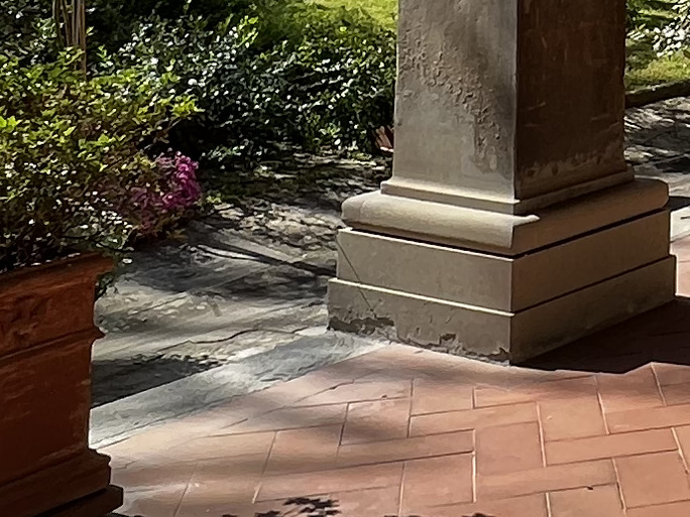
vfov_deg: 17.4
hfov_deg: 21.8
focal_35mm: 76
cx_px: 1010
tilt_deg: +3.5
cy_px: -268
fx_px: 1515
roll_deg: -0.1
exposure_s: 1/592
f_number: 1.8
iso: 32
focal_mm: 1.57
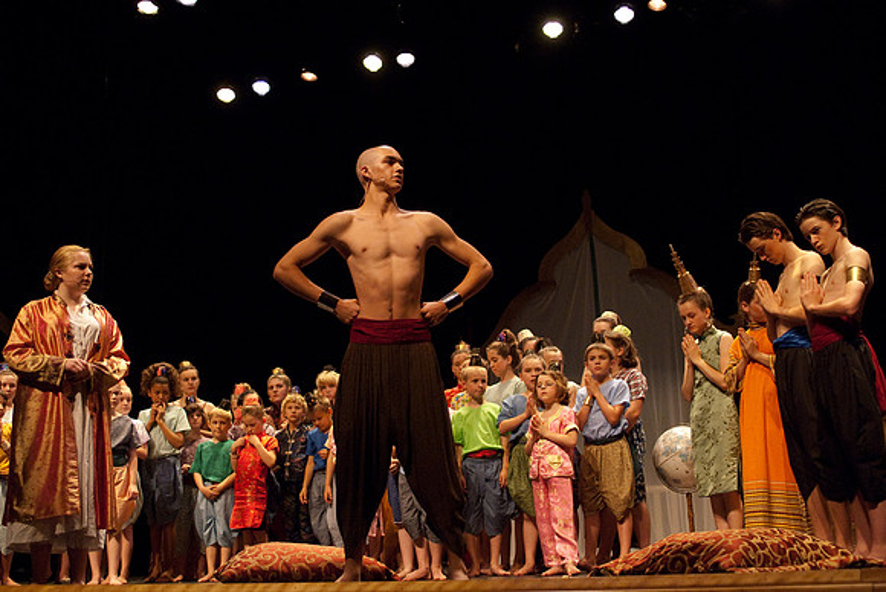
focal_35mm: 46
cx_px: 443
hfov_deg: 42.3
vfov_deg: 29.0
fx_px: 1146
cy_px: 296
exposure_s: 1/160
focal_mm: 31
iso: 1000
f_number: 2.8
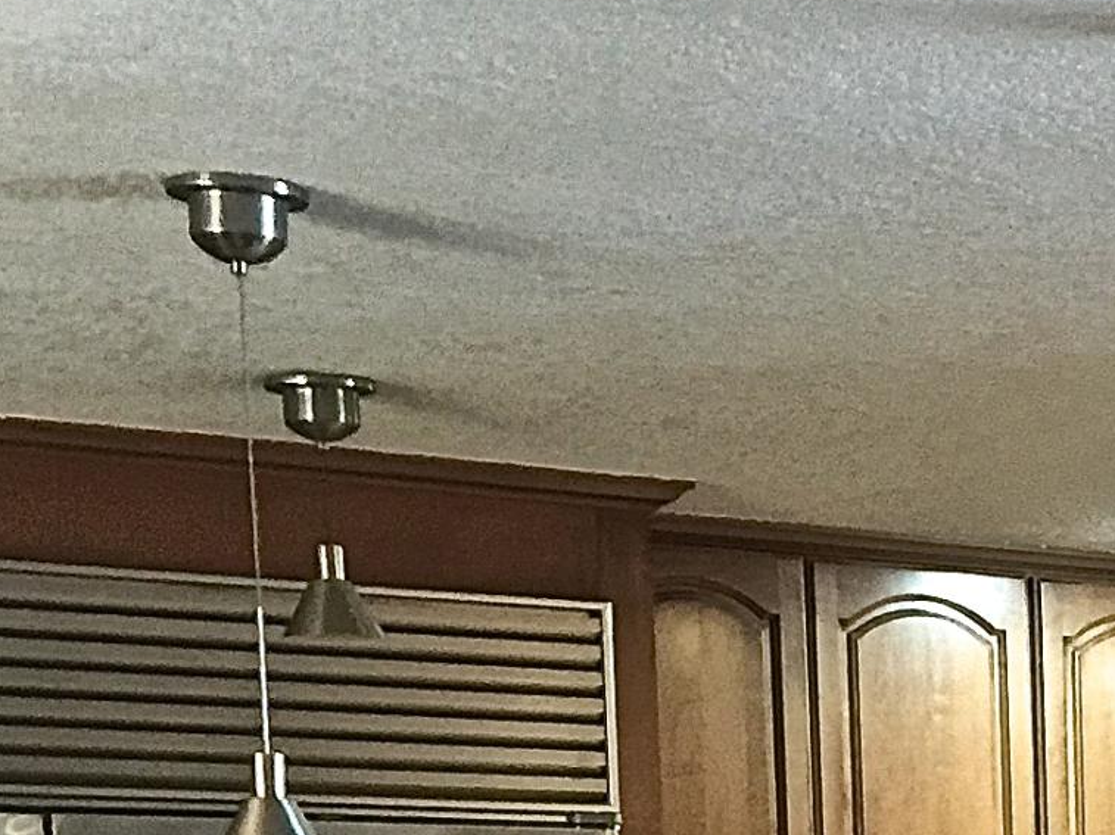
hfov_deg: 15.9
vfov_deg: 11.9
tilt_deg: -5.4
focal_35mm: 115
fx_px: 3702
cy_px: 1470
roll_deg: +0.3
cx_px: 1611
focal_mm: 4.15
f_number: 2.2
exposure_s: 1/10
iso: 100
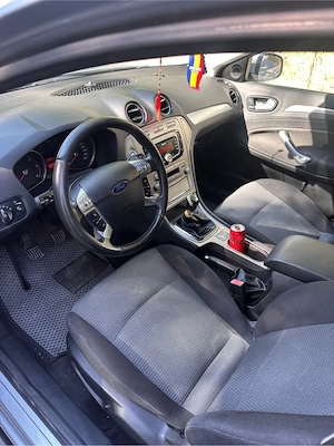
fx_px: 309
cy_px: 223
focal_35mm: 24
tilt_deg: -38.1
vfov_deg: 71.6
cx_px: 167
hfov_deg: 56.8
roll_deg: -4.6
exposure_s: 1/121
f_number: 1.78
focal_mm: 6.86
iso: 100
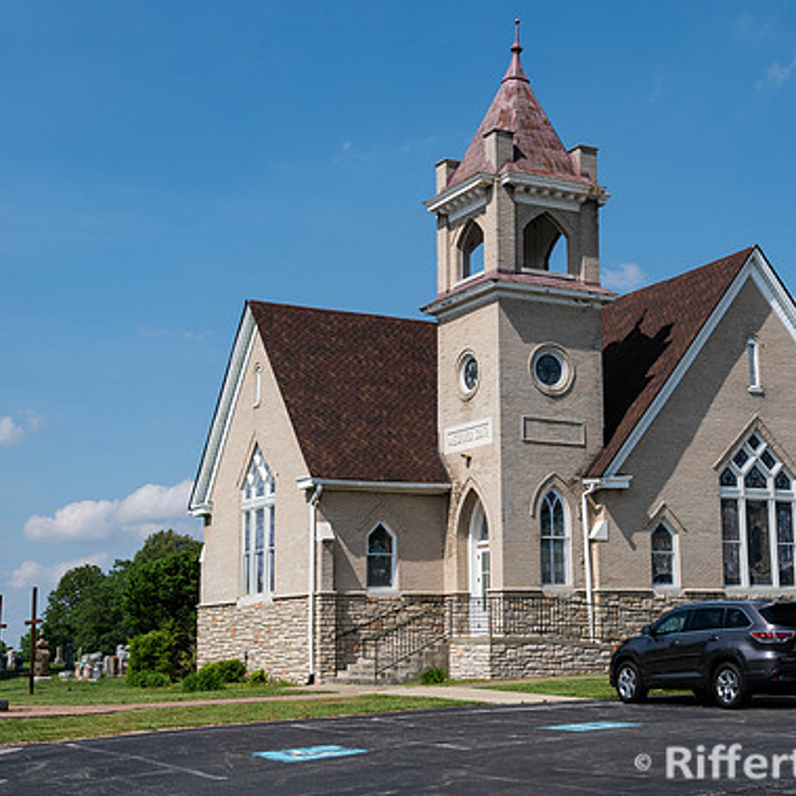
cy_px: 404
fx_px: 1431
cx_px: 495
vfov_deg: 31.1
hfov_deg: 31.0
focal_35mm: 55
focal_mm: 36
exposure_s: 1/500
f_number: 8
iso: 90
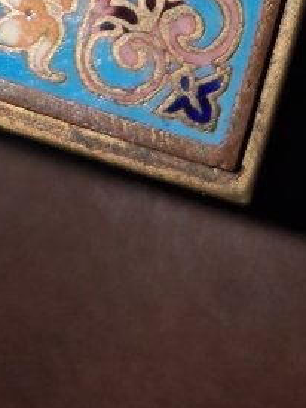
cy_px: -323
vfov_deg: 14.7
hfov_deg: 12.3
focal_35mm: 118
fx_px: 1392
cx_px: -39
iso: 20
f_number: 1.8
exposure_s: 1/140
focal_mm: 4
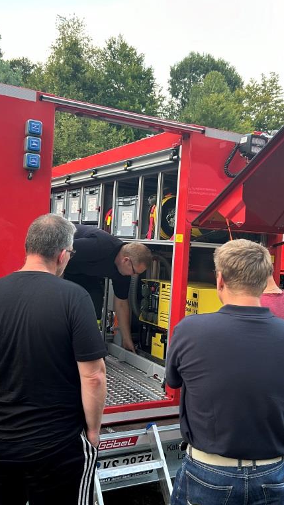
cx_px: 161
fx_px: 509
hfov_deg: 31.1
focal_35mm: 38
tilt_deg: -6.3
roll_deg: -0.4
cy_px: 252
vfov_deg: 52.8
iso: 125
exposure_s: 1/121
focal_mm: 5.7
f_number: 1.5
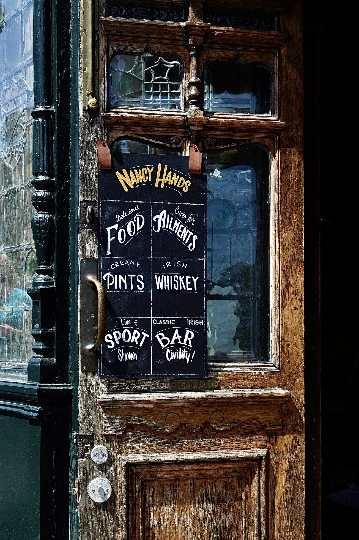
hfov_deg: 34.5
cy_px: 270
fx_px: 578
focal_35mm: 39
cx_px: 180
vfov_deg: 50.1
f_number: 8
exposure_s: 1/320
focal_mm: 25.7
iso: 100
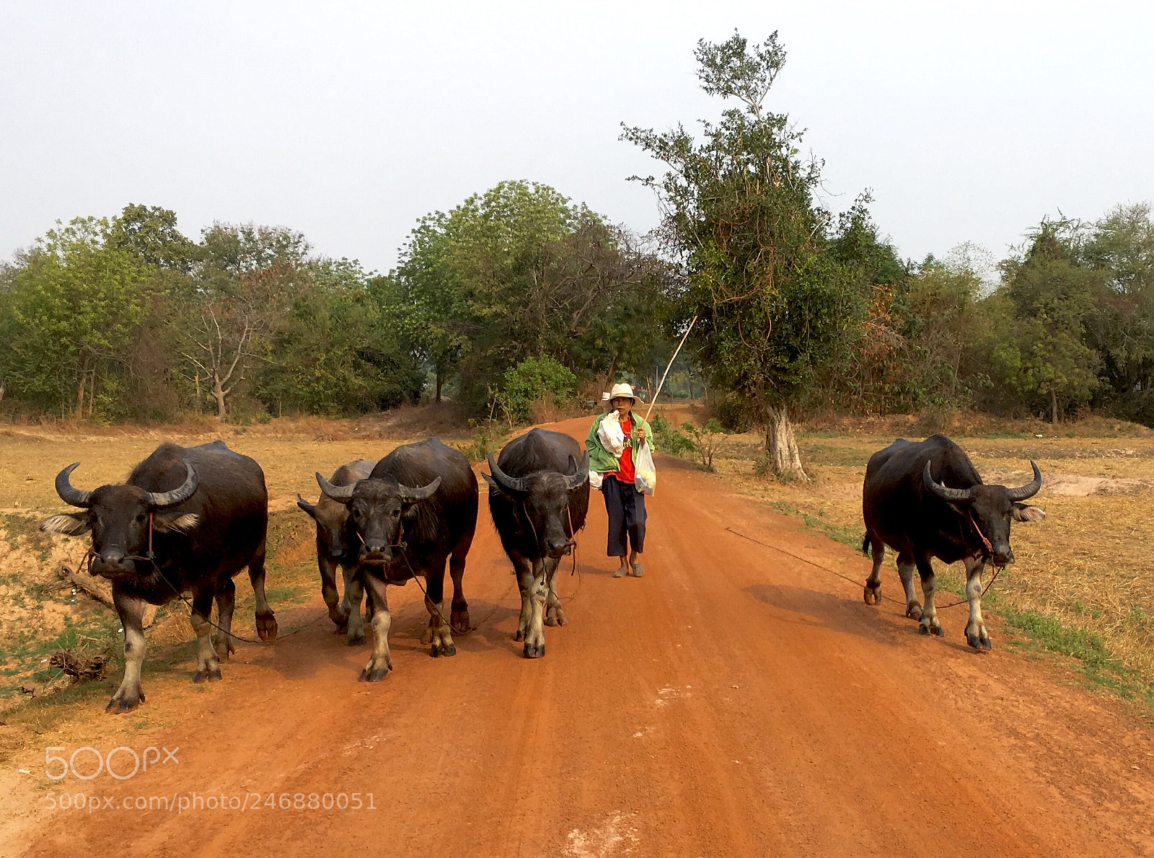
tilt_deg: -7.4
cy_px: 429
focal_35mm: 29
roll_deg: +0.3
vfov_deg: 48.0
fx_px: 964
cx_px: 577
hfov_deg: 61.8
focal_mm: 4.15
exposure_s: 1/1350
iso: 25
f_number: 2.2
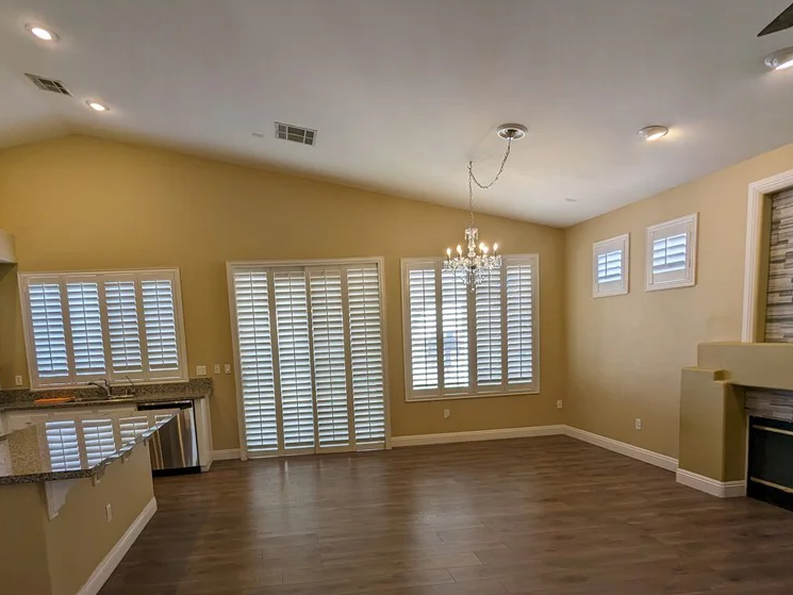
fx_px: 504
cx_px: 343
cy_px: 399
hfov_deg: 76.0
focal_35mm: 22
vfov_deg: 59.6
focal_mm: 2.35
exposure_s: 1/120
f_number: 2.2
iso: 59
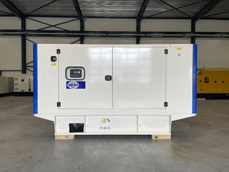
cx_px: 114
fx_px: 172
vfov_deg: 53.1
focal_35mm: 26
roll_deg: +0.3
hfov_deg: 67.3
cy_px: 86
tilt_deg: -1.8
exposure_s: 1/100
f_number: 1.6
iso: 50
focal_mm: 4.2
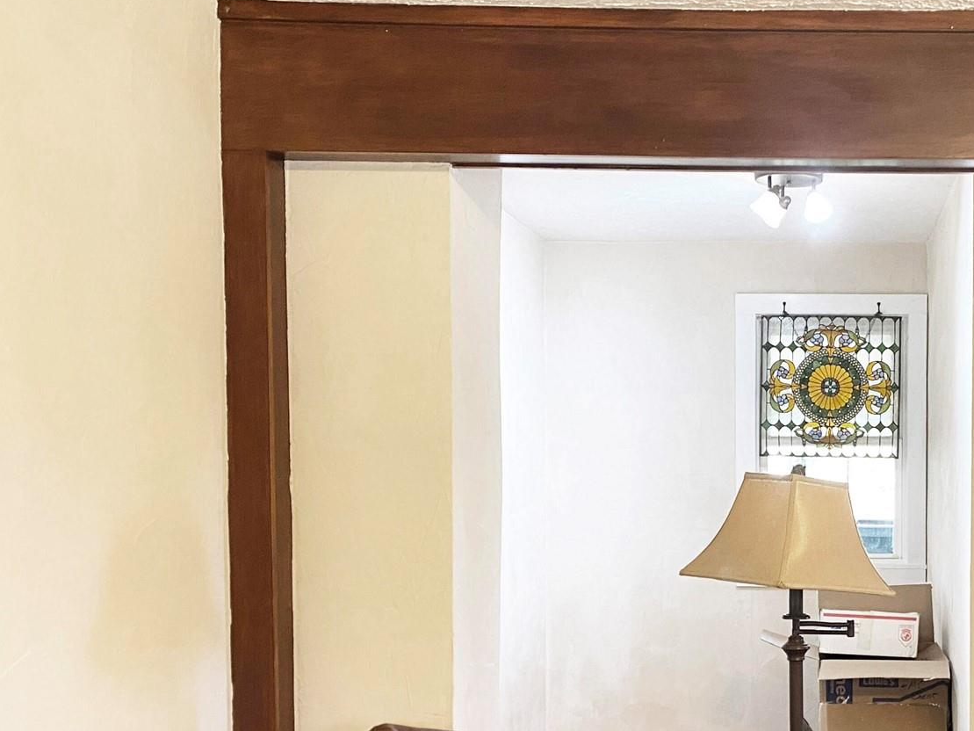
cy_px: 535
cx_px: 786
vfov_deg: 29.9
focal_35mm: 48
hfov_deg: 38.1
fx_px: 1351
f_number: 1.8
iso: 200
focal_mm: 4.25
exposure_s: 1/60
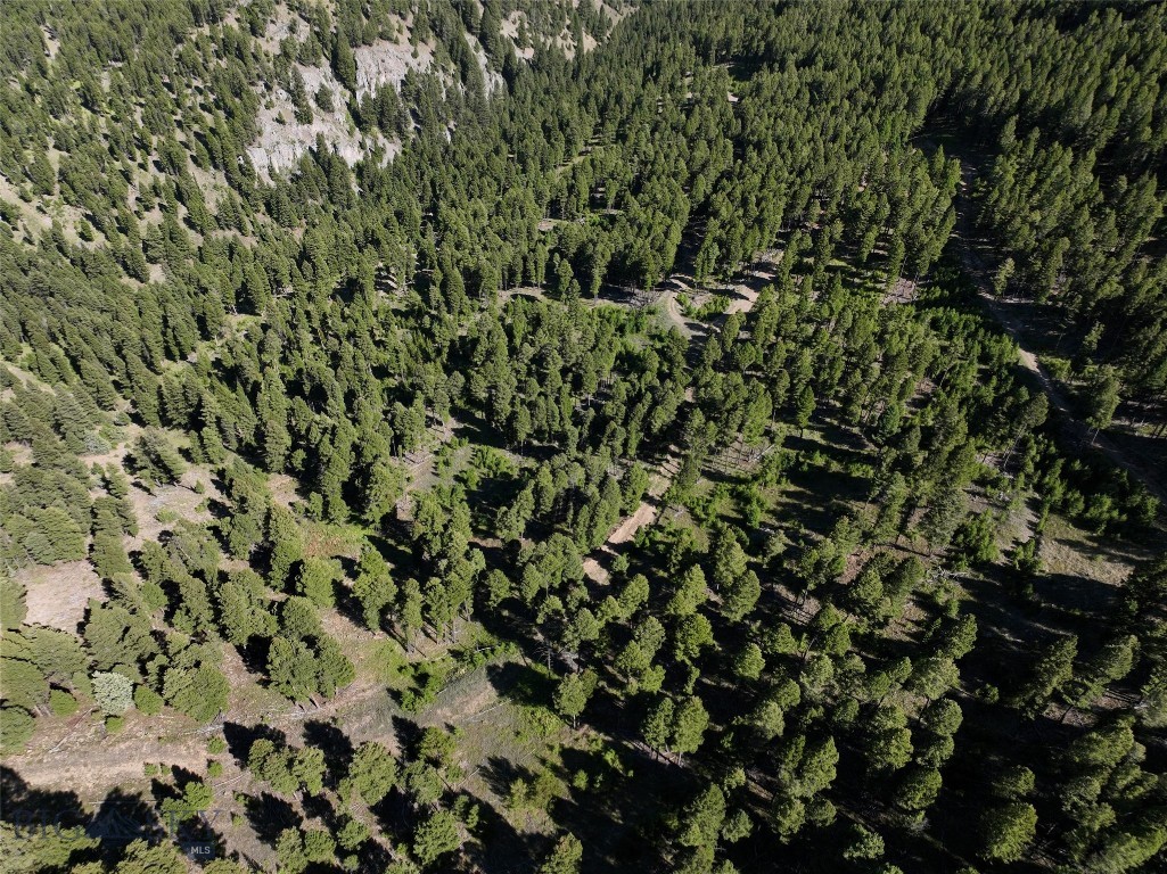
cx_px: 584
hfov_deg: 71.6
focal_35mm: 24
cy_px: 437
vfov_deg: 56.8
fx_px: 809
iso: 100
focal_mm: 12.29
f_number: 2.8
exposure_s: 1/320
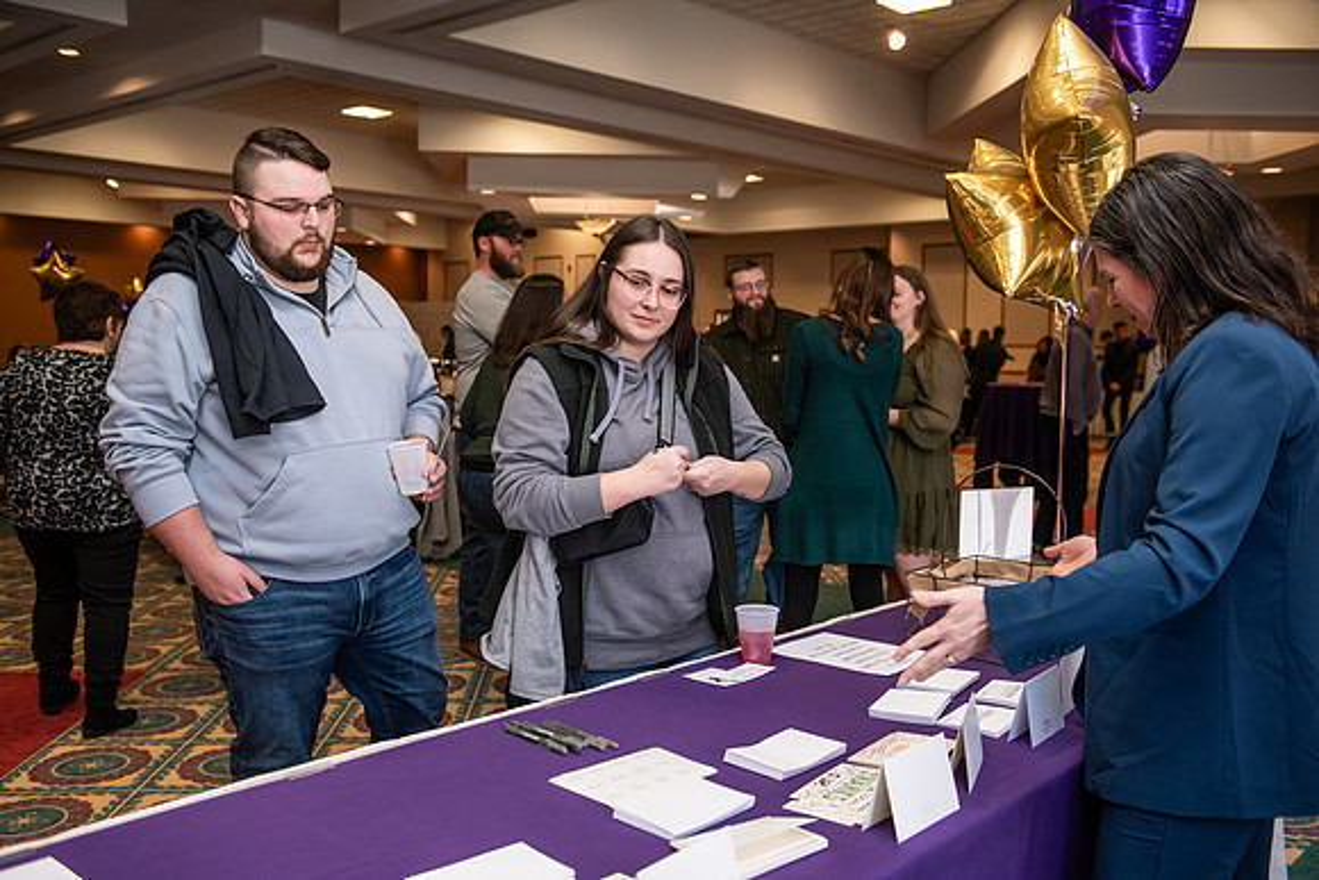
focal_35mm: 35
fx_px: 1283
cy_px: 440
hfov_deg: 54.4
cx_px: 660
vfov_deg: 37.9
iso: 1250
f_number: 3.5
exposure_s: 1/160
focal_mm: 35
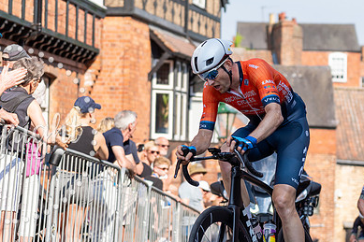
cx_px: 196
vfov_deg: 10.6
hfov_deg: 15.9
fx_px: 1304
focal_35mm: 129
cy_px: 58
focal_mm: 75
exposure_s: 1/1250
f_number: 2.8
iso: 100
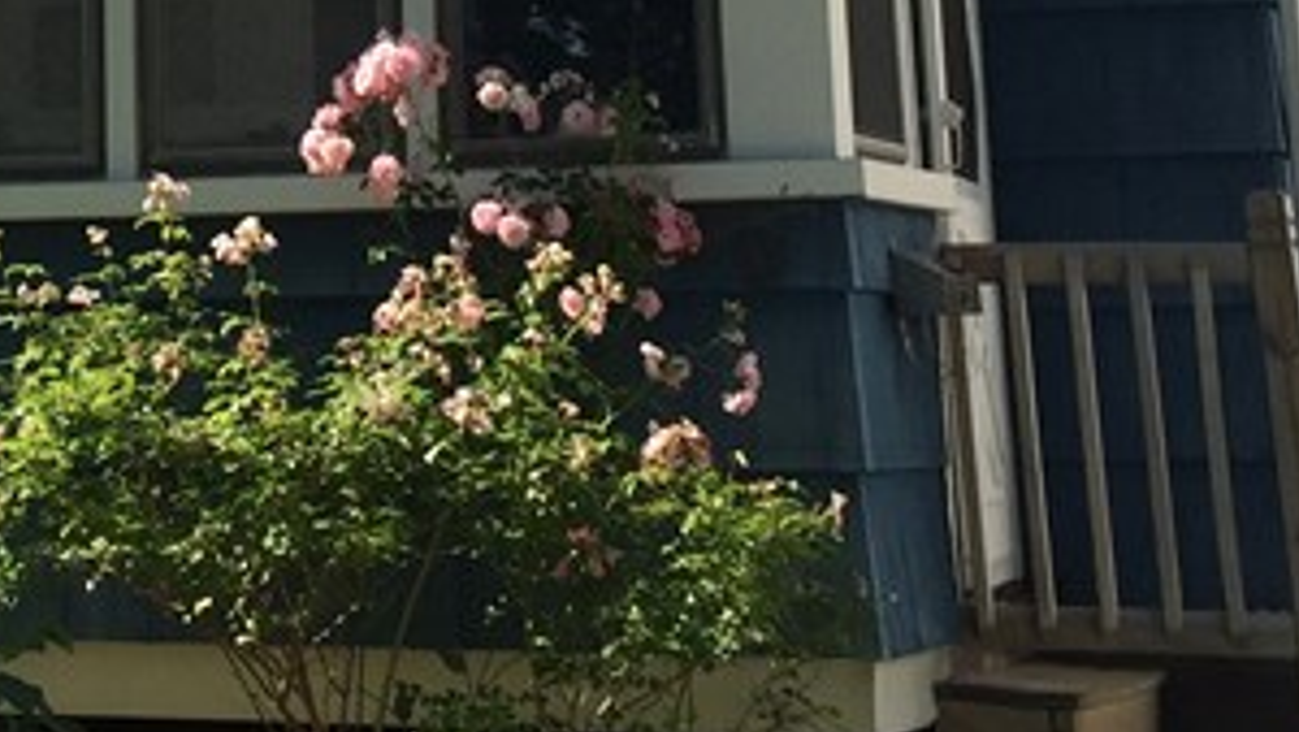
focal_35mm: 108
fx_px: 3721
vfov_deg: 10.7
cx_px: -65
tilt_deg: +13.0
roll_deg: -1.9
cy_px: -463
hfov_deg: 19.1
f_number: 2.2
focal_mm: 4.15
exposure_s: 1/920
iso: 32
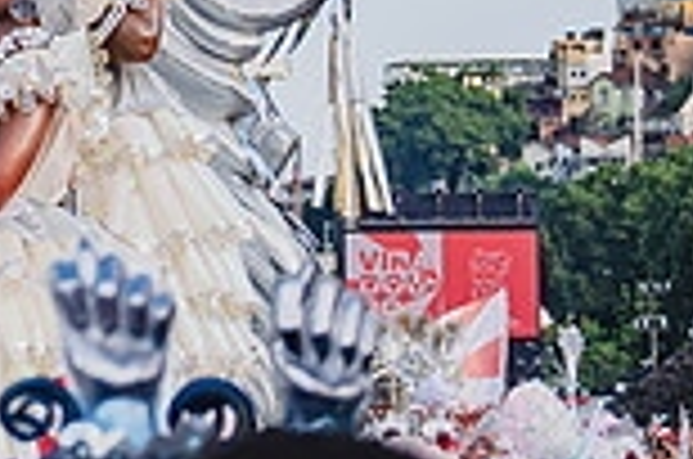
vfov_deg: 3.0
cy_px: -166
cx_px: -562
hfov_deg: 4.4
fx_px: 8837
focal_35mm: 460
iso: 400
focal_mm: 122
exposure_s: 1/1600
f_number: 5.6
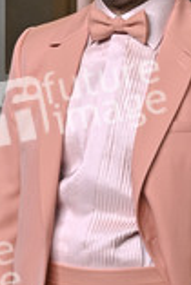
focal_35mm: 211
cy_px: 194
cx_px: 126
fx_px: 1675
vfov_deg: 9.7
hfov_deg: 6.5
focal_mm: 83
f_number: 8
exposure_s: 1/200
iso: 320
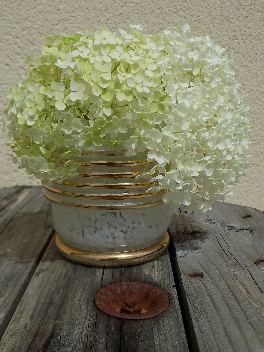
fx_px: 417
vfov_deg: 45.8
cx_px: 132
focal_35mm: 41
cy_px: 176
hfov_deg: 35.1
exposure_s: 1/250
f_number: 11.5
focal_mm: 7.3
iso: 80
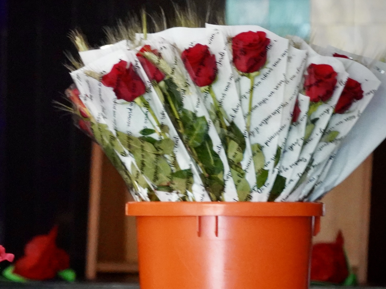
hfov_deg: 6.4
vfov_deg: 4.8
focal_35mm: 307
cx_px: -51
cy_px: 240
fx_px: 3424
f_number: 6.3
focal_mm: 126
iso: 12800
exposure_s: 1/60
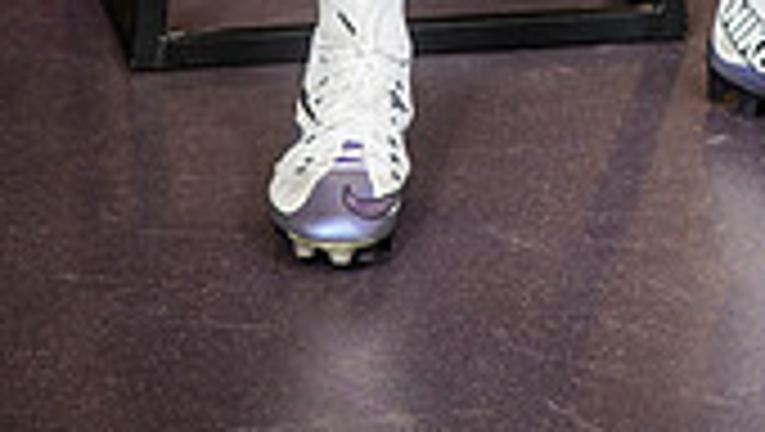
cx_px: 608
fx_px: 3492
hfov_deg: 12.5
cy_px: -549
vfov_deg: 6.8
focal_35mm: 172
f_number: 7.1
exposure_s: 1/250
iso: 800
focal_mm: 62
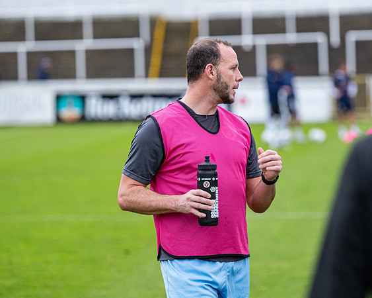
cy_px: 149
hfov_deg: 7.9
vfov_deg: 6.3
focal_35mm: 244
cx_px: 197
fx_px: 2691
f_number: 2.8
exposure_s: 1/800
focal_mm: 145
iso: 1000
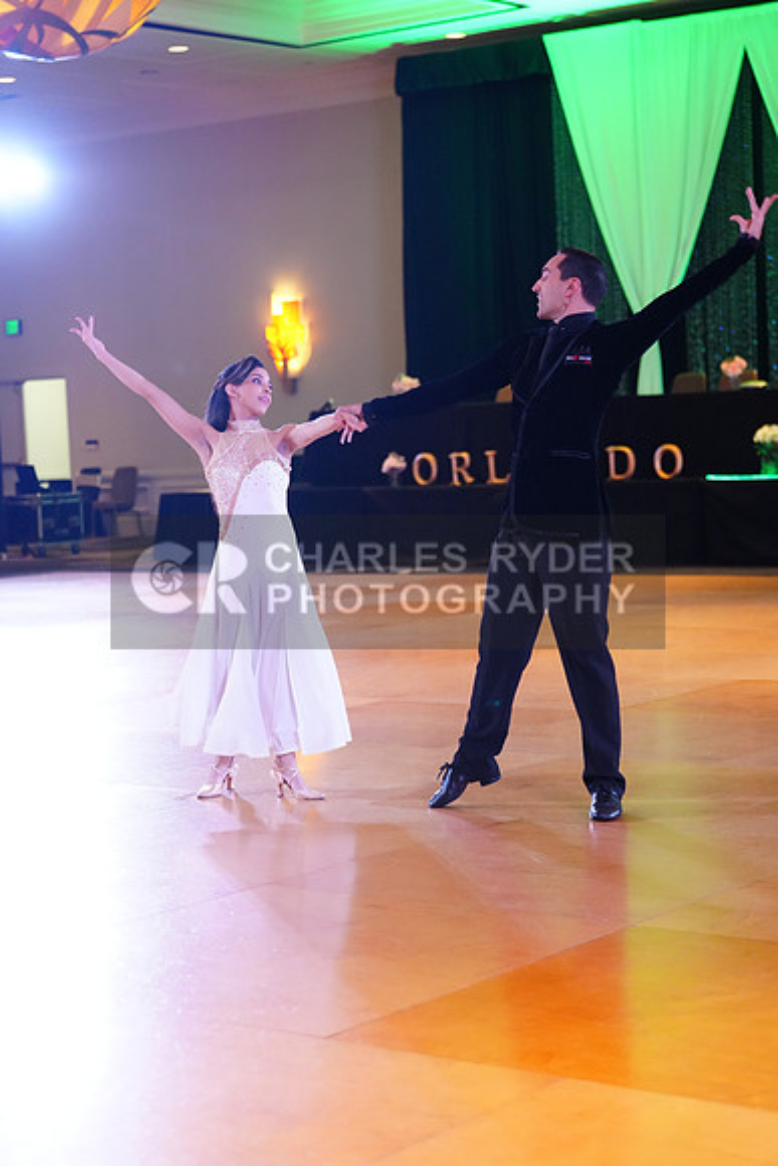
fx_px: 2268
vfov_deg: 28.8
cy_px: 583
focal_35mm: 70
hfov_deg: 19.5
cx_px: 389
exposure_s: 1/400
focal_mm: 70
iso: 5000
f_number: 2.8
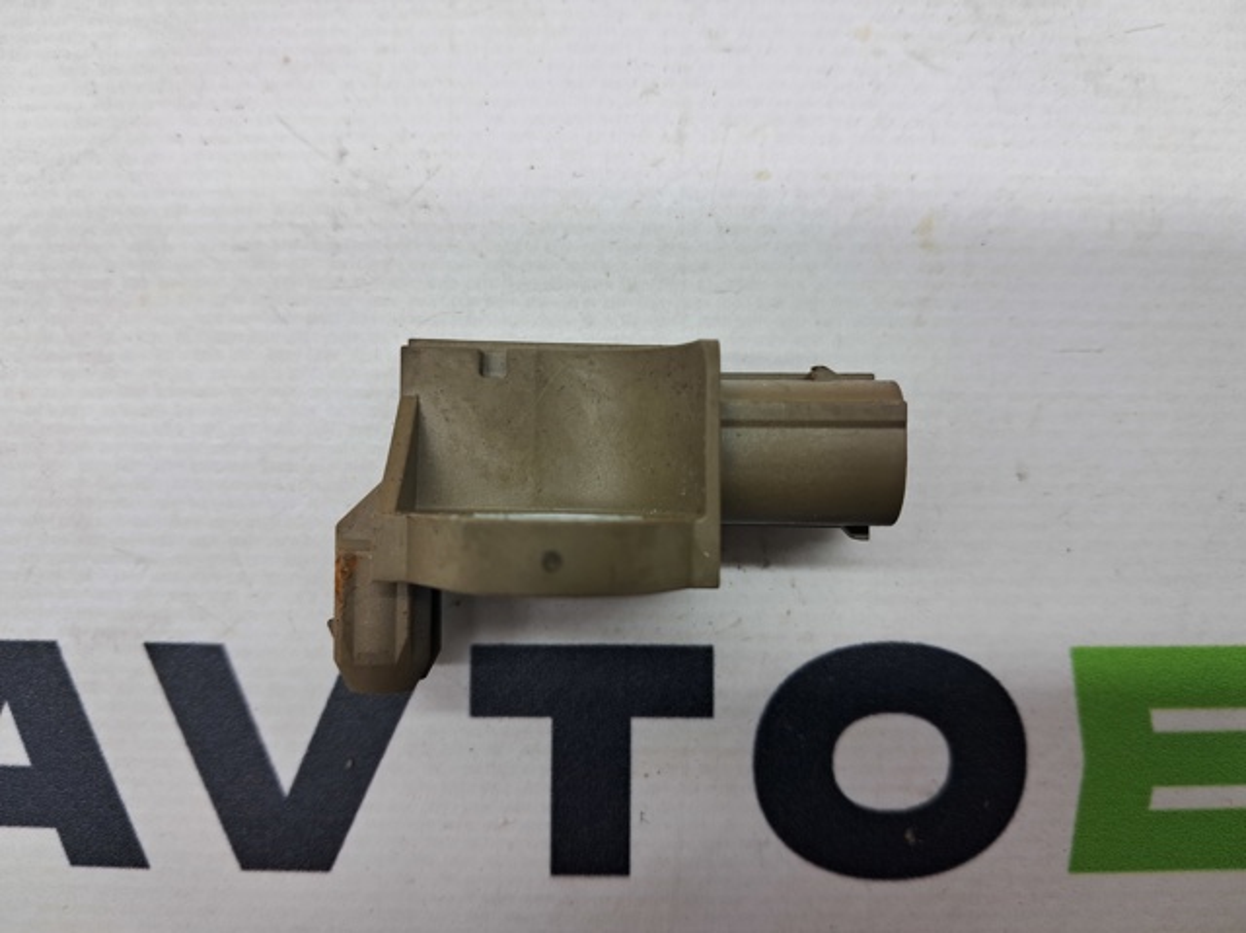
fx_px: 971
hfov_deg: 65.4
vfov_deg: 51.3
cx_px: 623
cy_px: 466
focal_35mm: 27
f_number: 1.8
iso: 50
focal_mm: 4
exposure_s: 1/50
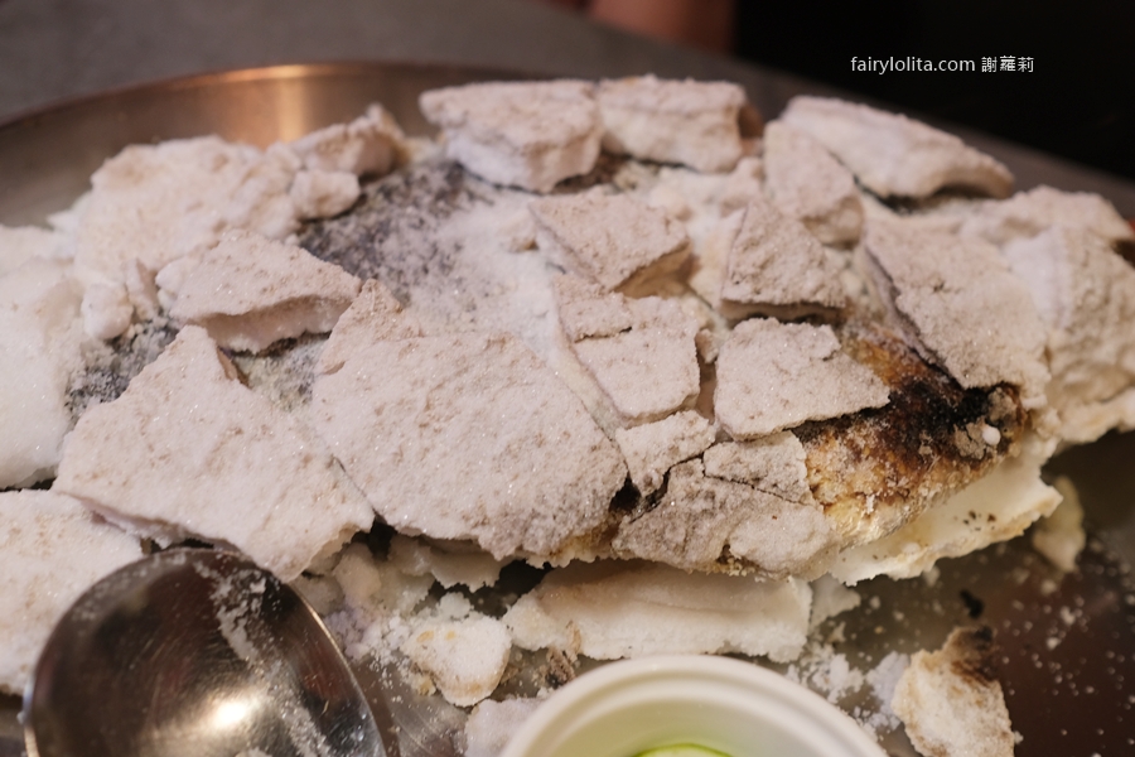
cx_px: 568
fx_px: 1103
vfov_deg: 37.9
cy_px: 378
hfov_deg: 54.4
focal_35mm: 35
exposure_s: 1/34
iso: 640
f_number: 2.8
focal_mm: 23
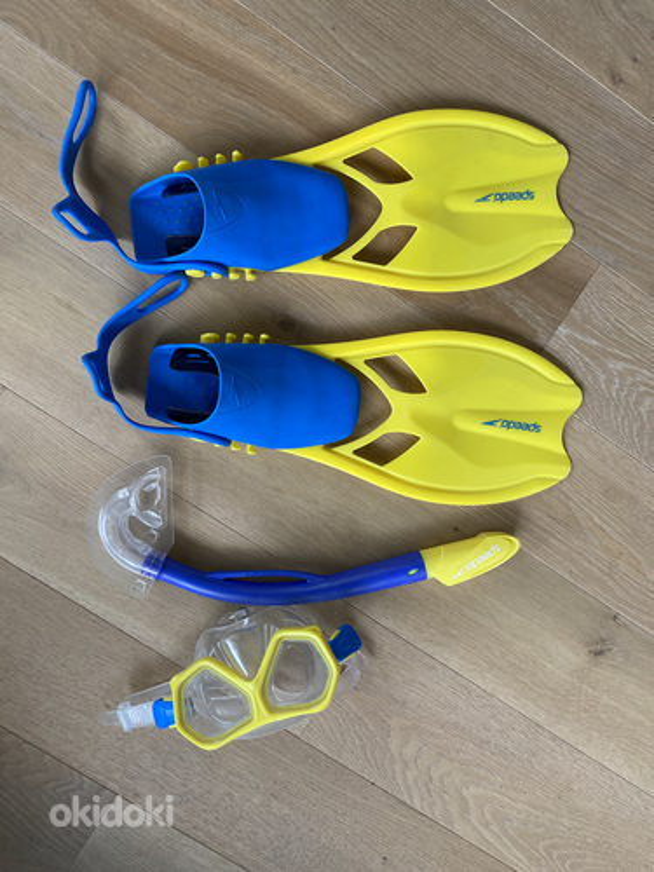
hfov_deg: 53.1
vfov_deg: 67.3
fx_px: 655
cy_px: 436
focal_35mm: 26
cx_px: 327
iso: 100
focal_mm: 4.25
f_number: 1.8
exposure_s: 1/121
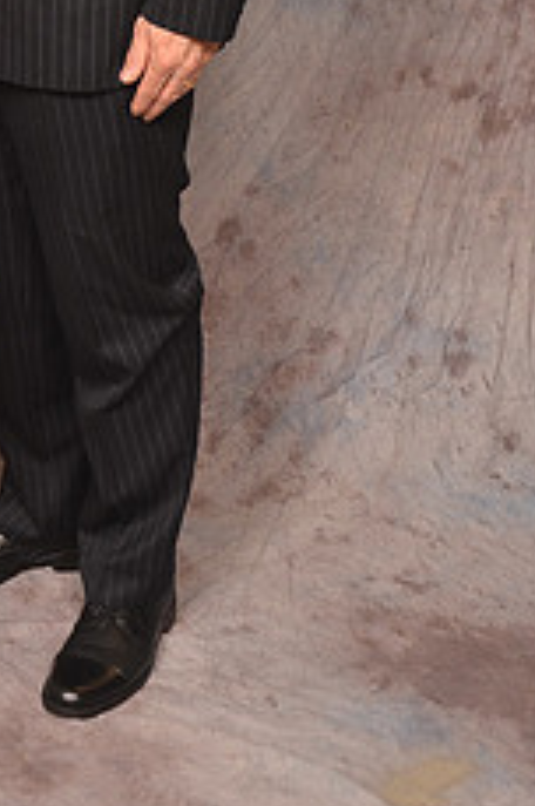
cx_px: -28
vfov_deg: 21.1
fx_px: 2035
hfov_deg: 14.7
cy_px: -123
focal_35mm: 91
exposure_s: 1/60
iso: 200
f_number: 5.6
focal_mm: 24
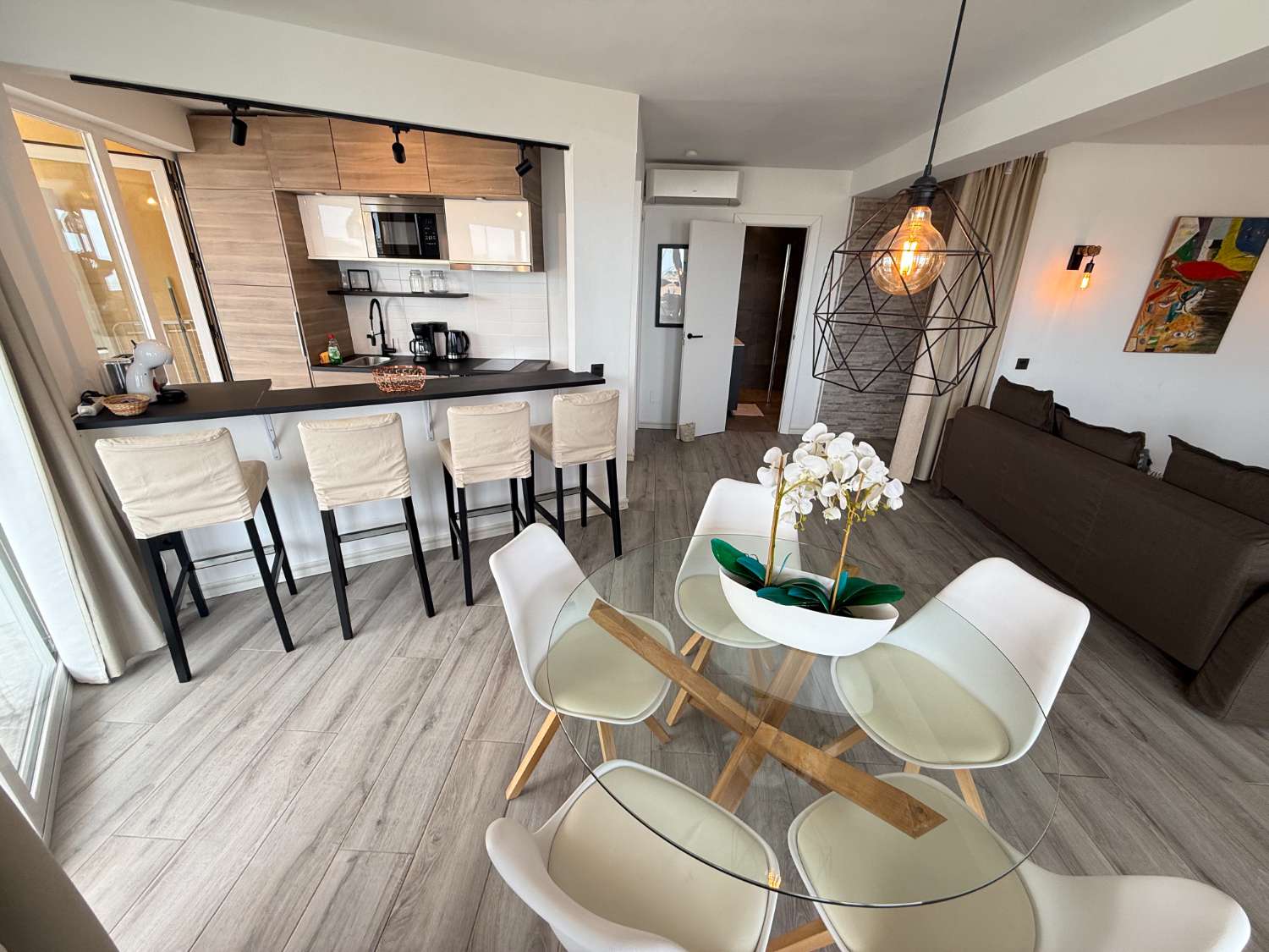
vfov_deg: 85.7
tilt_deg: -22.9
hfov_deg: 102.1
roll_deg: -2.0
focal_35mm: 14
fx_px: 513
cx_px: 634
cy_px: 476
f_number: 2.2
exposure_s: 1/100
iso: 50
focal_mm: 2.22
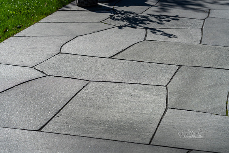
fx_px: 541
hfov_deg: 23.9
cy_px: 76
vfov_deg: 16.1
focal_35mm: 85
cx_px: 114
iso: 125
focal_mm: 85
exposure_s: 1/8000
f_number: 3.5
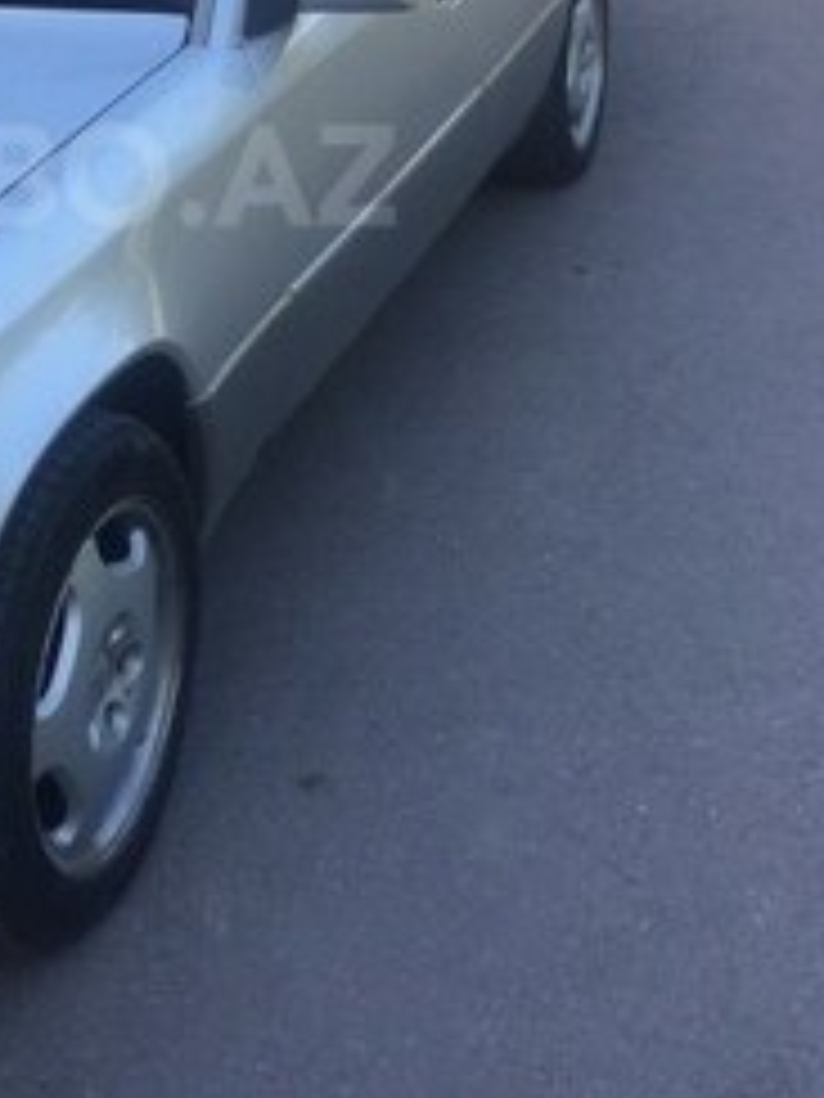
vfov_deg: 31.6
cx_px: 50
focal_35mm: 59
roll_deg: +5.8
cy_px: 176
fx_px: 1873
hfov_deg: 24.0
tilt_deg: -21.6
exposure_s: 1/432
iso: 32
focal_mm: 4.15
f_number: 2.2
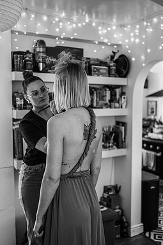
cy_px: 126
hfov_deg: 32.5
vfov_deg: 47.5
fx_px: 279
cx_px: 94
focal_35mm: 41
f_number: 1.8
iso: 800
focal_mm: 35
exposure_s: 1/200
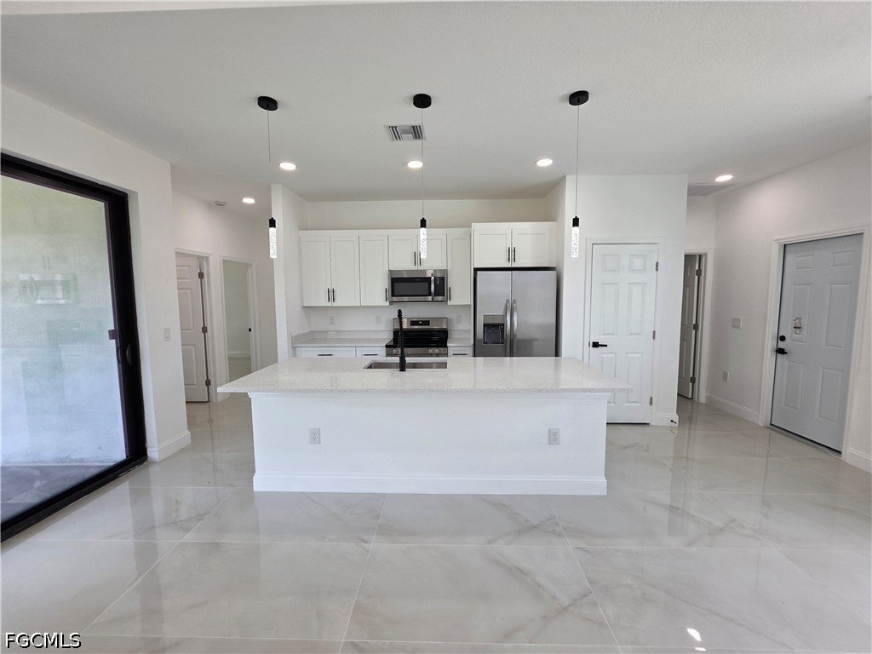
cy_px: 327
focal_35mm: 13
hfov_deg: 106.2
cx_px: 436
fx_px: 327
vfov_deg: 89.9
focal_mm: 2.2
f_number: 1.9
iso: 40
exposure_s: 1/120
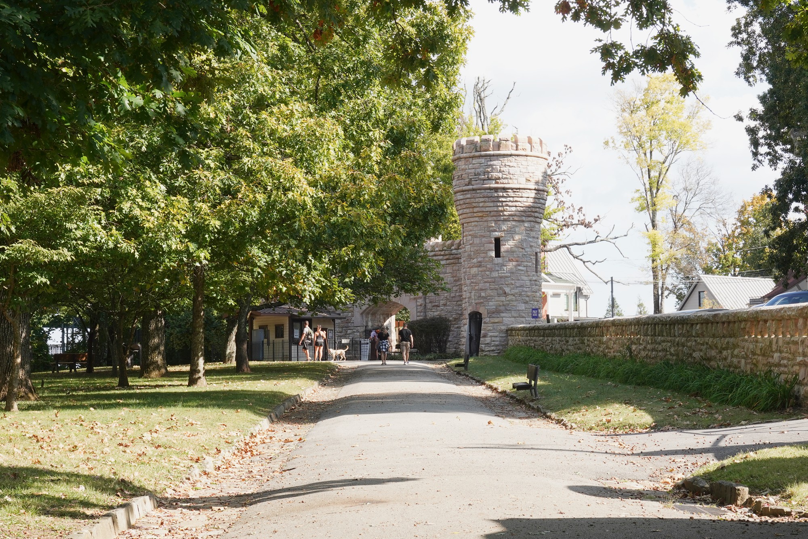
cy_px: 270
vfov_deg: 22.6
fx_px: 1347
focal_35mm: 60
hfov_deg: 33.4
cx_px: 404
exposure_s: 1/100
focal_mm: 60
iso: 320
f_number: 14
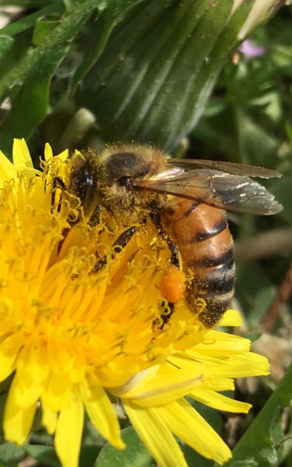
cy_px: 239
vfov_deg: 54.0
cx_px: 95
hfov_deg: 35.0
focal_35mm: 36
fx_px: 459
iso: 25
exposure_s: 1/1508
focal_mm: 4.15
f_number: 2.2
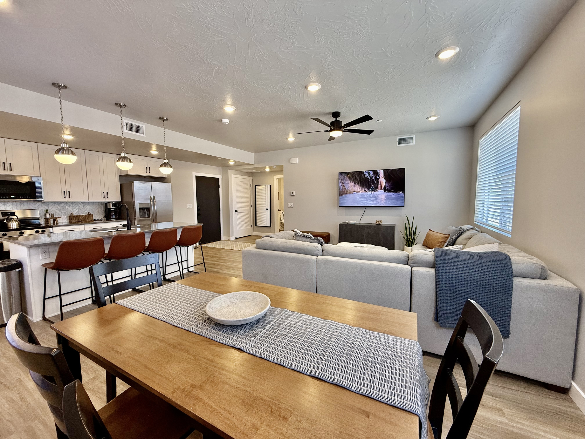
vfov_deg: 85.7
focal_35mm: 14
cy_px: 220
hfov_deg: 102.1
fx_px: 237
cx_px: 292
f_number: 2.2
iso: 160
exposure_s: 1/120
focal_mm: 2.22
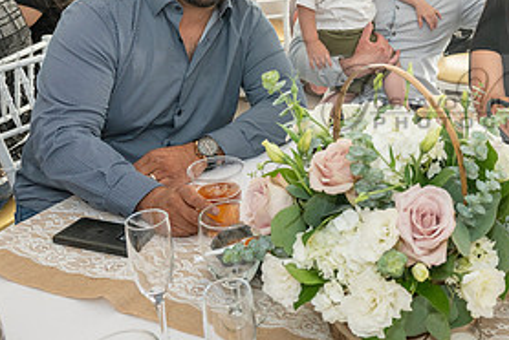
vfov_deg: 26.8
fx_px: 708
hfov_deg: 36.9
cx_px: 465
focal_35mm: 50
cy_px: 98
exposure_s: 1/160
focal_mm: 24
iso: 800
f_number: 5.6
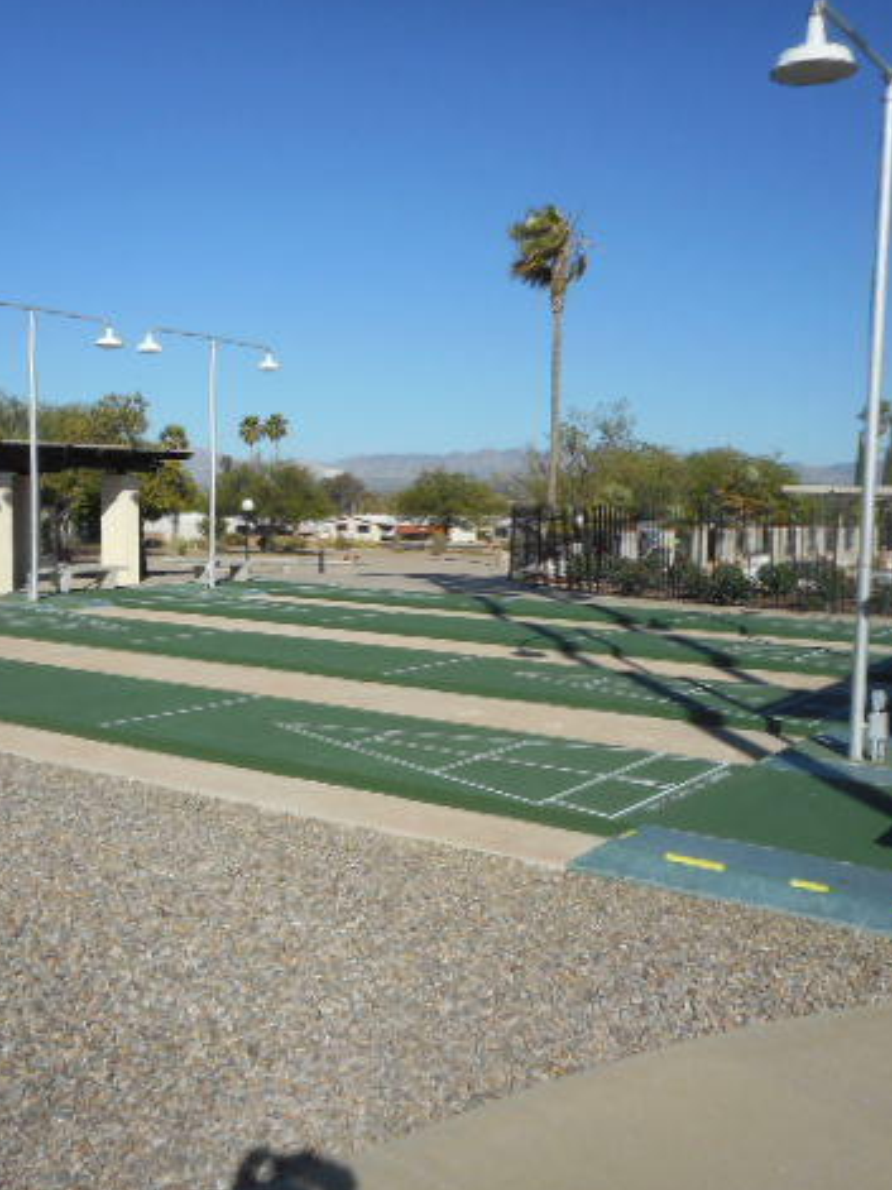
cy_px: 594
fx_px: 1169
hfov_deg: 41.7
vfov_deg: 54.0
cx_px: 404
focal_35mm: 34
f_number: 3.7
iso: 80
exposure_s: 1/1000
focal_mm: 4.5
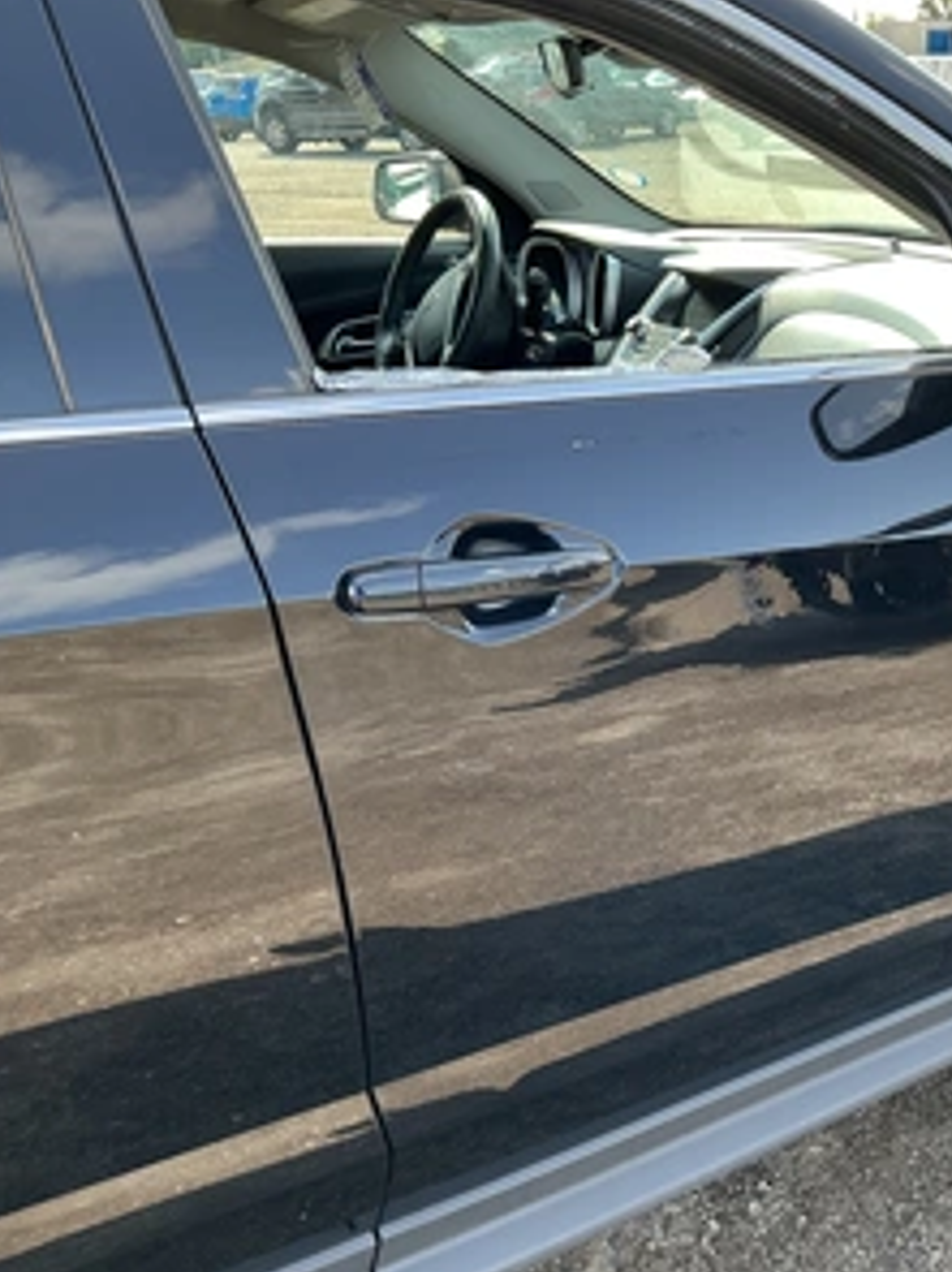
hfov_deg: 36.1
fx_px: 1394
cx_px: 801
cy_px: 642
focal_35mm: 38
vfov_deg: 49.0
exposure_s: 1/126
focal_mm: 3
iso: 20
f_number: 1.8
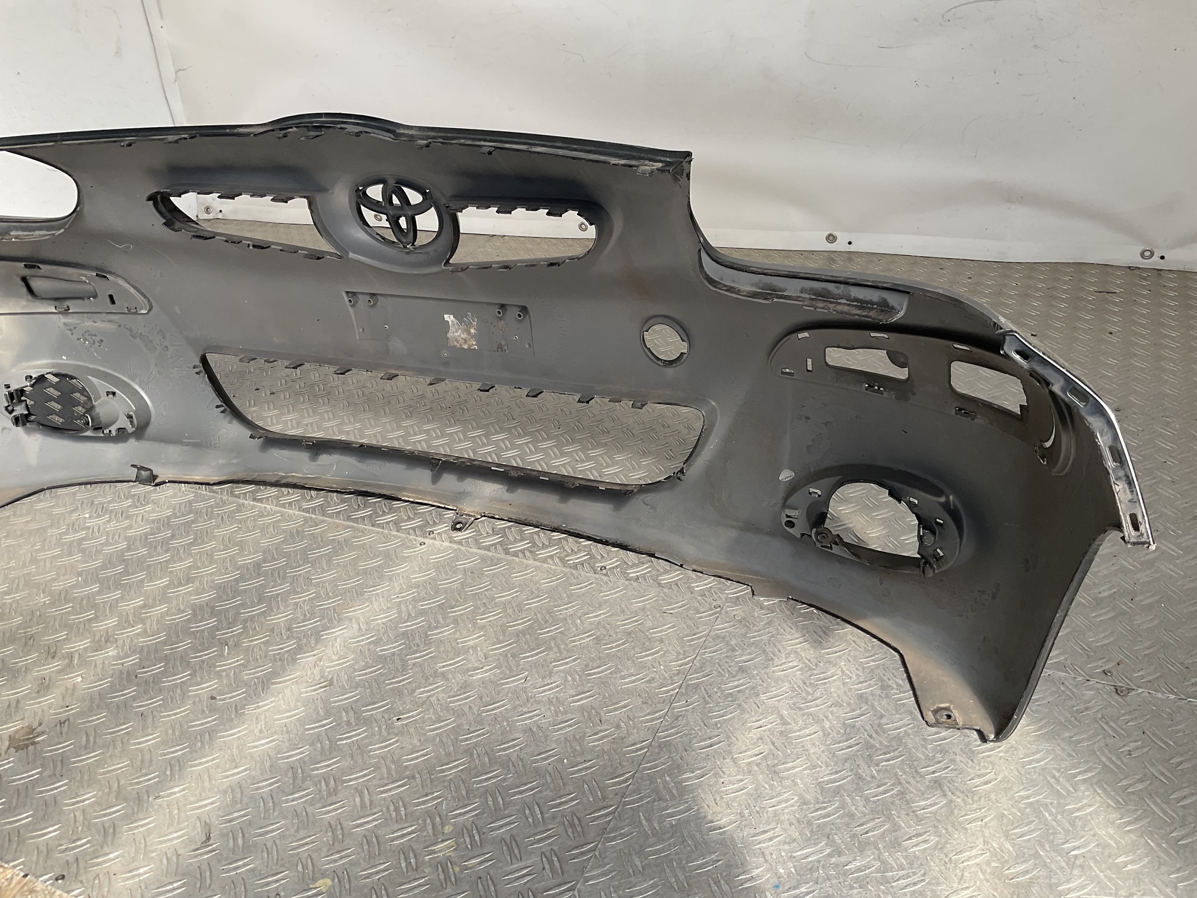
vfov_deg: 48.2
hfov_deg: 61.7
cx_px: 598
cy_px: 449
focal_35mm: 29
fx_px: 1003
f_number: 1.8
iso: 16
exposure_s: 1/409
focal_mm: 3
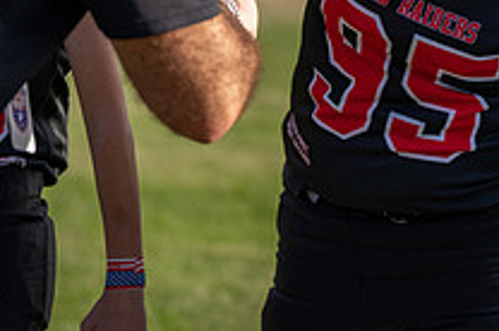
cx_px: 396
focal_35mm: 260
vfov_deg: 5.2
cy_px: -59
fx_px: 3598
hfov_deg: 7.9
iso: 100
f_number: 2.8
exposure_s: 1/800
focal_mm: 93
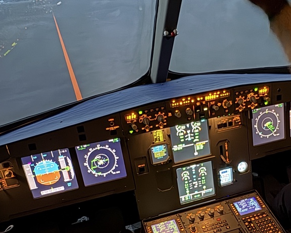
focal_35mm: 38
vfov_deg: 38.4
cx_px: 174
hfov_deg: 47.7
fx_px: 327
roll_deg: +4.7
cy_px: 166
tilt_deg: -33.8
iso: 1250
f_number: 2.2
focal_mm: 2.22
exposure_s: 1/11
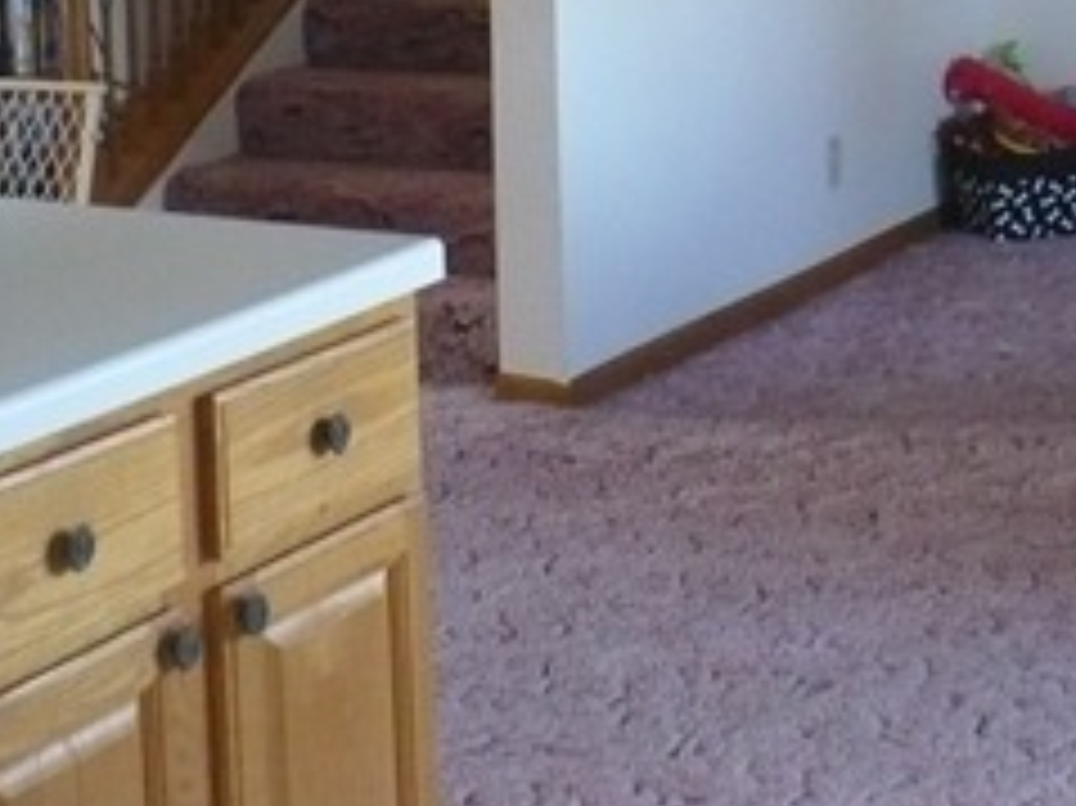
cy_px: -239
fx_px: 3076
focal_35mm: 99
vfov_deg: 14.3
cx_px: 1139
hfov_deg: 19.1
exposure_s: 1/30
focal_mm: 6.1
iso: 400
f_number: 2.8
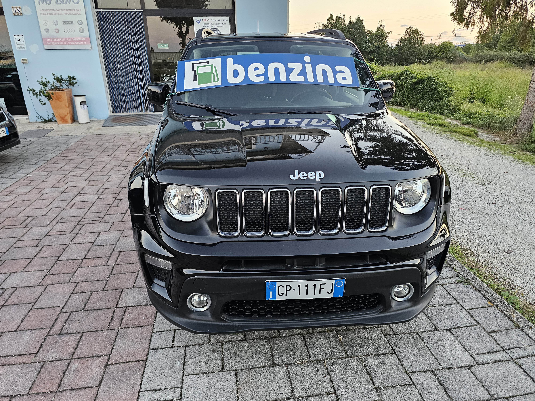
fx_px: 355
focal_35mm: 23
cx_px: 268
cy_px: 200
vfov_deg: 58.9
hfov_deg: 73.9
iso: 500
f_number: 1.7
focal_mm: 6.3
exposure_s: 1/100
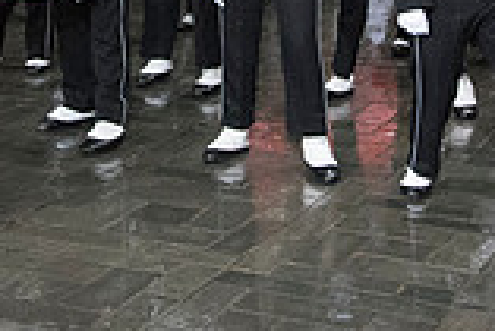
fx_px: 1624
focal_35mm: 118
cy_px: -241
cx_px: 177
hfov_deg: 17.3
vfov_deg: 11.0
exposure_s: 1/2500
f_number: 2.8
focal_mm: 32
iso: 10000
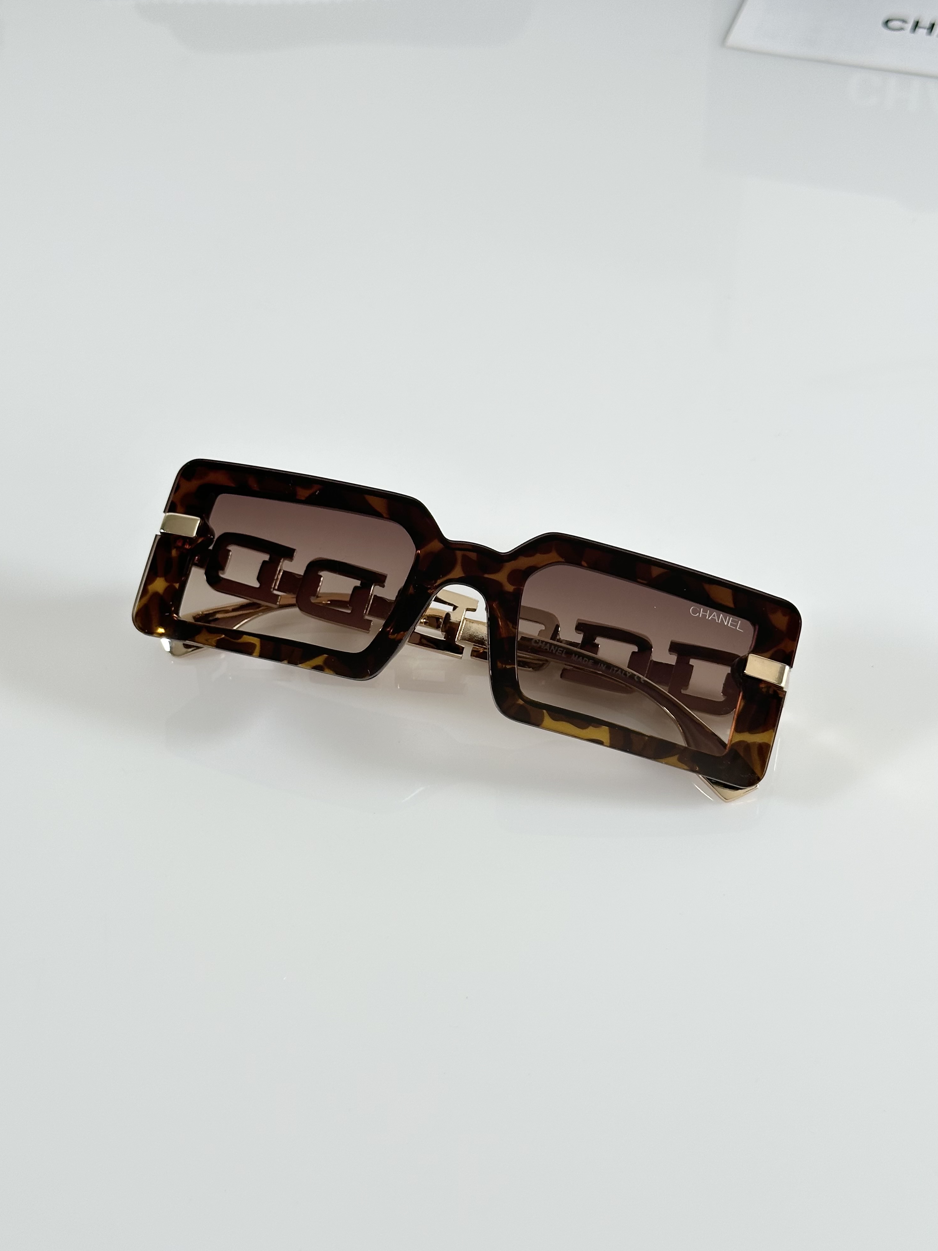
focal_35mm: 49
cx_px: 466
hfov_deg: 29.7
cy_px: 637
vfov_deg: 38.9
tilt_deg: -47.5
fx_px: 1771
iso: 64
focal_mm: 6.86
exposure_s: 1/100
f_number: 1.78
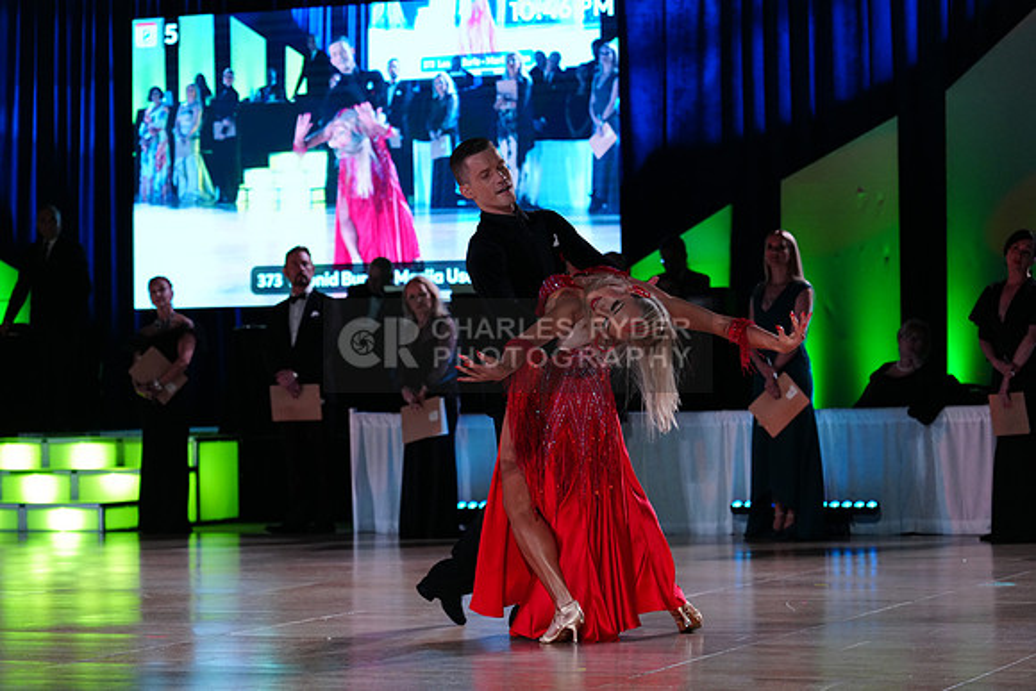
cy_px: 346
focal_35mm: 99
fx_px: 2850
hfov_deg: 20.6
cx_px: 518
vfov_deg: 13.8
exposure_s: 1/400
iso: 2500
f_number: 4
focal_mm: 99
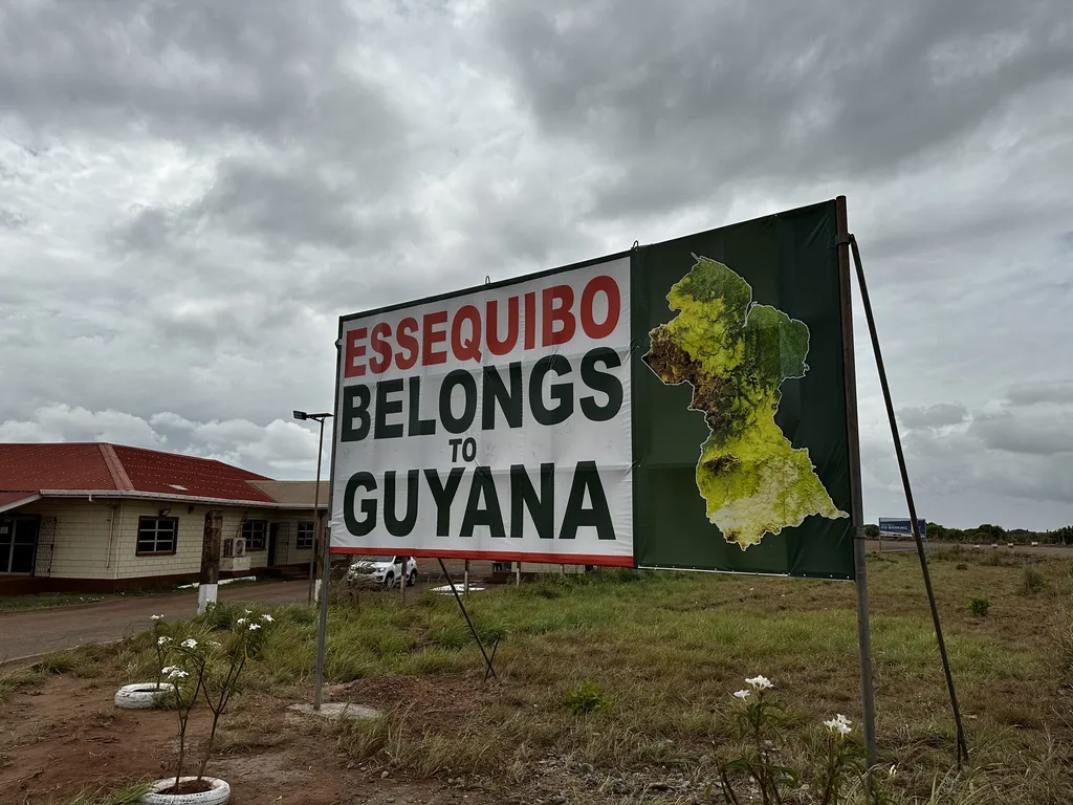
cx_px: 536
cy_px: 402
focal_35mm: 24
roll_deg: -1.4
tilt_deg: +9.1
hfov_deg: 71.6
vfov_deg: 56.8
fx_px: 744
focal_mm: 6.86
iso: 80
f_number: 1.78
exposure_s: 1/12048
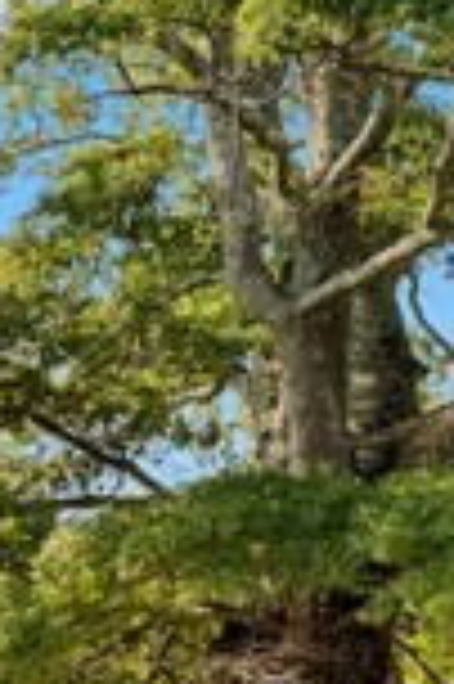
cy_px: 902
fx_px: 1896
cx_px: -1375
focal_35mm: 100
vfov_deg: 18.9
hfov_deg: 8.0
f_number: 5.6
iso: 400
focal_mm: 14
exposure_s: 1/800
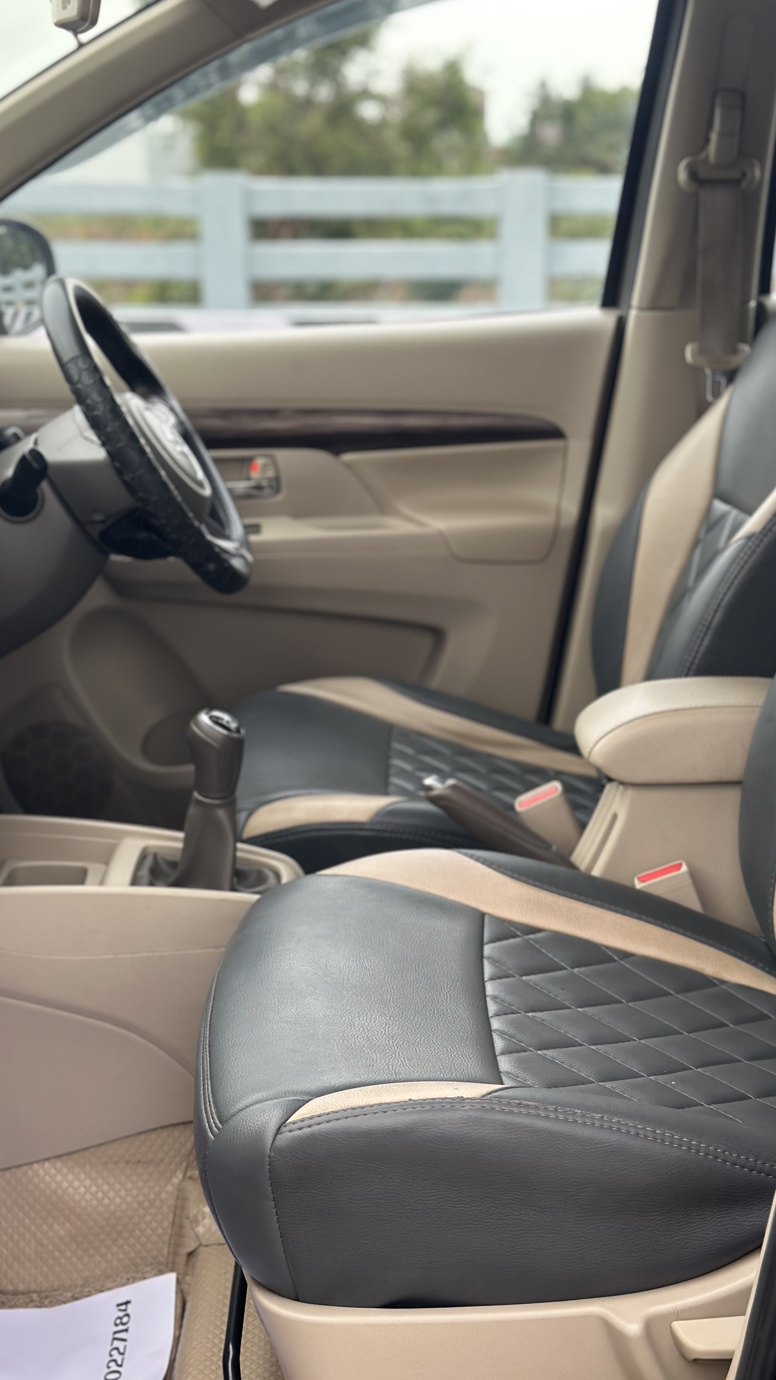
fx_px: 1939
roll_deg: +0.2
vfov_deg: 39.2
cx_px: 398
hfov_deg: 22.6
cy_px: 682
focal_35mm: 53
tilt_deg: -13.4
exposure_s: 1/173
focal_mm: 6.86
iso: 80
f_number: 1.78
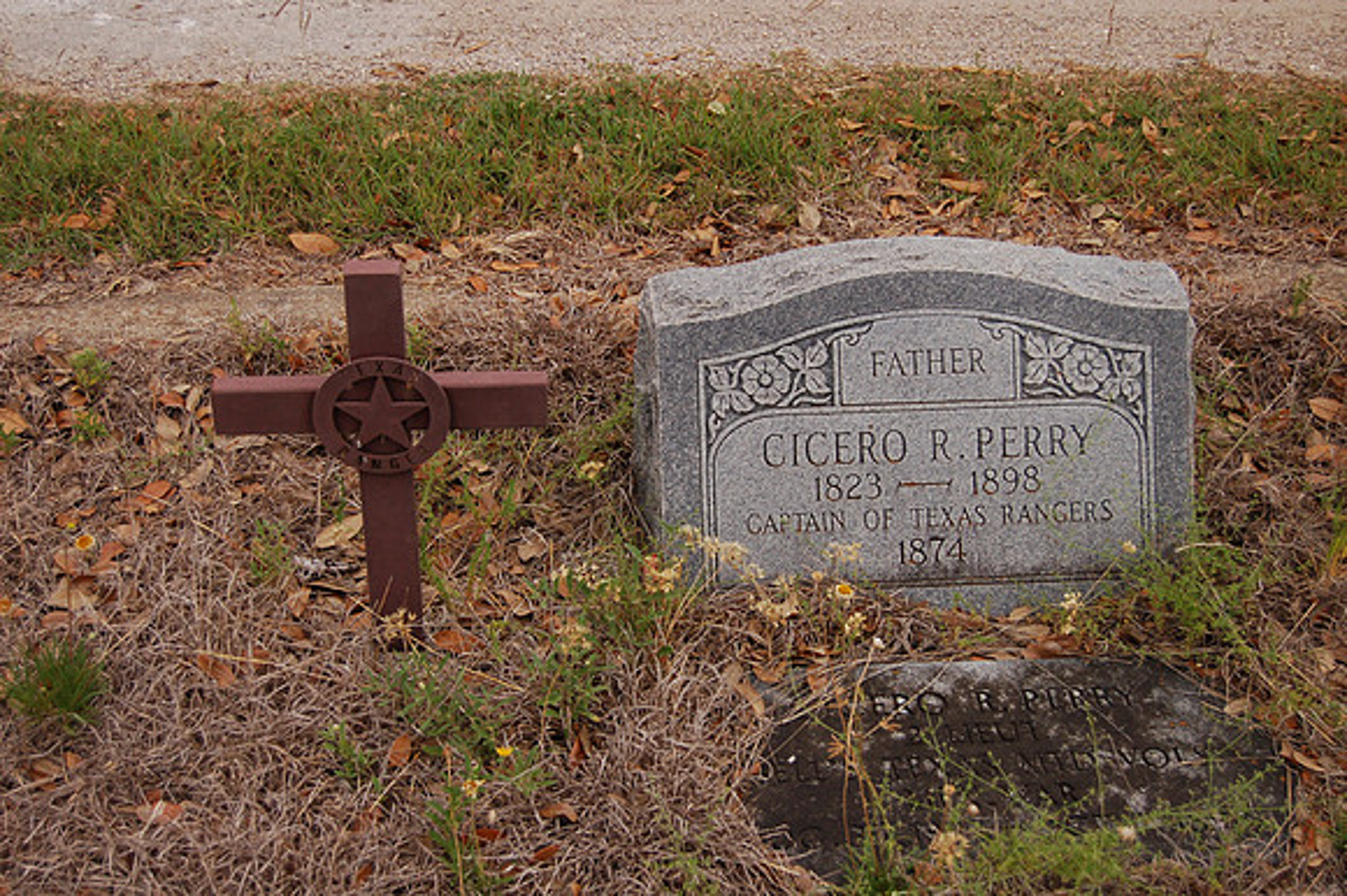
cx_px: 674
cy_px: 448
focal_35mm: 51
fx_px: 1907
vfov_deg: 26.5
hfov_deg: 38.9
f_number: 4.5
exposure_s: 1/320
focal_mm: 34
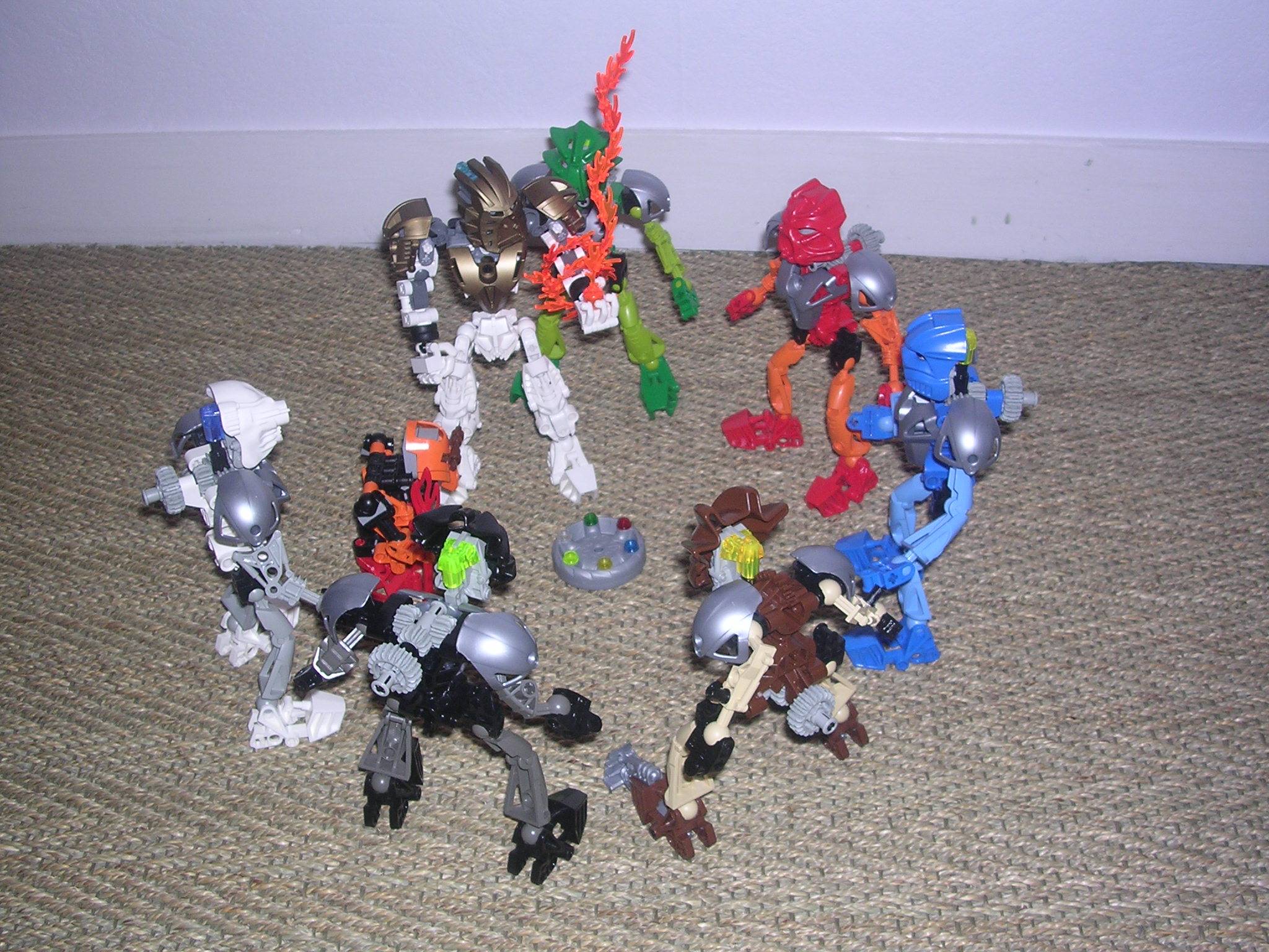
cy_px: 476
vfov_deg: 37.7
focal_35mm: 38
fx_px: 1393
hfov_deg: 49.0
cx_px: 634
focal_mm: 5.8
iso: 100
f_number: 2.8
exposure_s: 1/60.1
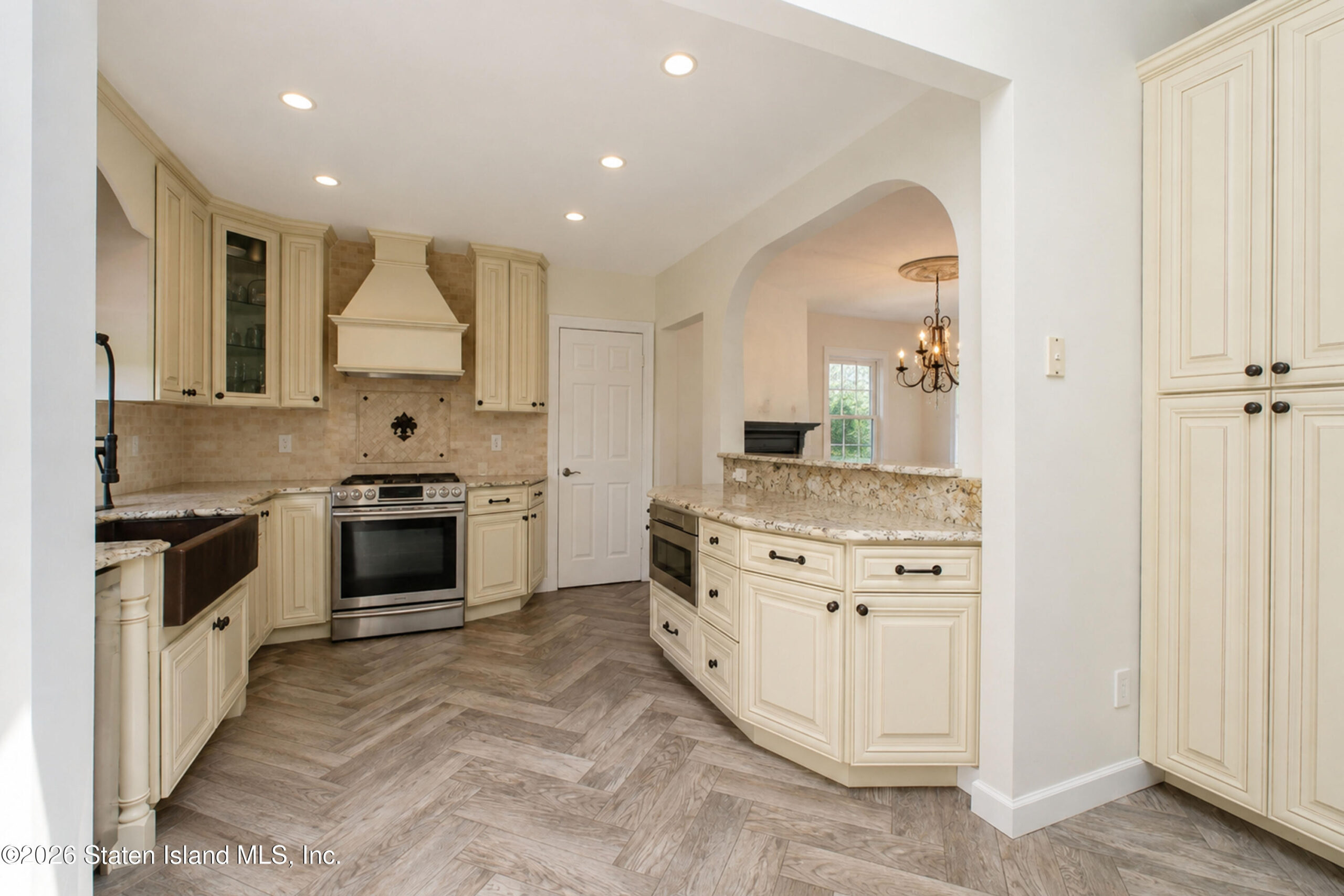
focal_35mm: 15
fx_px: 560
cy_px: 448
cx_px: 672
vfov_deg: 77.3
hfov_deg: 100.4
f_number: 11
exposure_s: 1/60
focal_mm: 10
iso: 1250
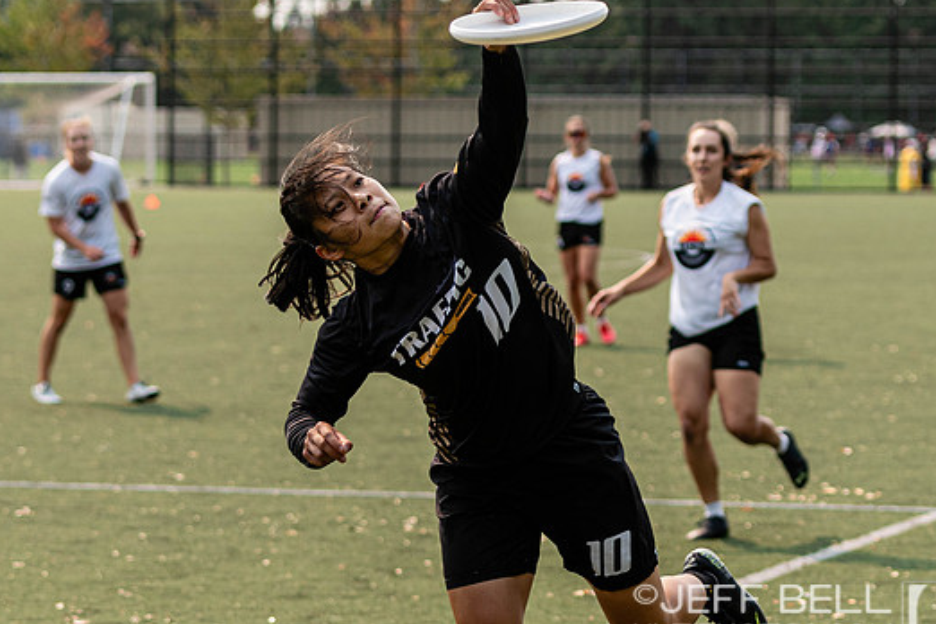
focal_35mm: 197
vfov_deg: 7.0
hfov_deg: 10.4
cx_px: 451
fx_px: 5122
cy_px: 398
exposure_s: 1/1250
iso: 160
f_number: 3.2
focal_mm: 75
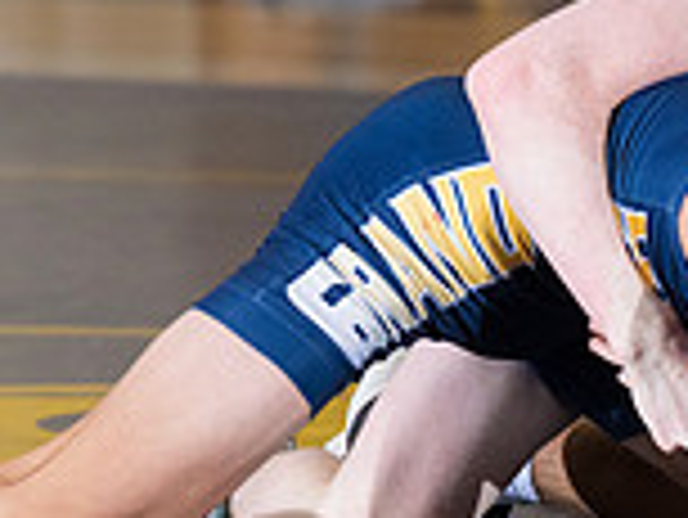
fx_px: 14520
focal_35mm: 730
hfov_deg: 2.7
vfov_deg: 2.0
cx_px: 1016
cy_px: 133
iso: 1250
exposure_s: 1/250
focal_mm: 200
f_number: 5.6
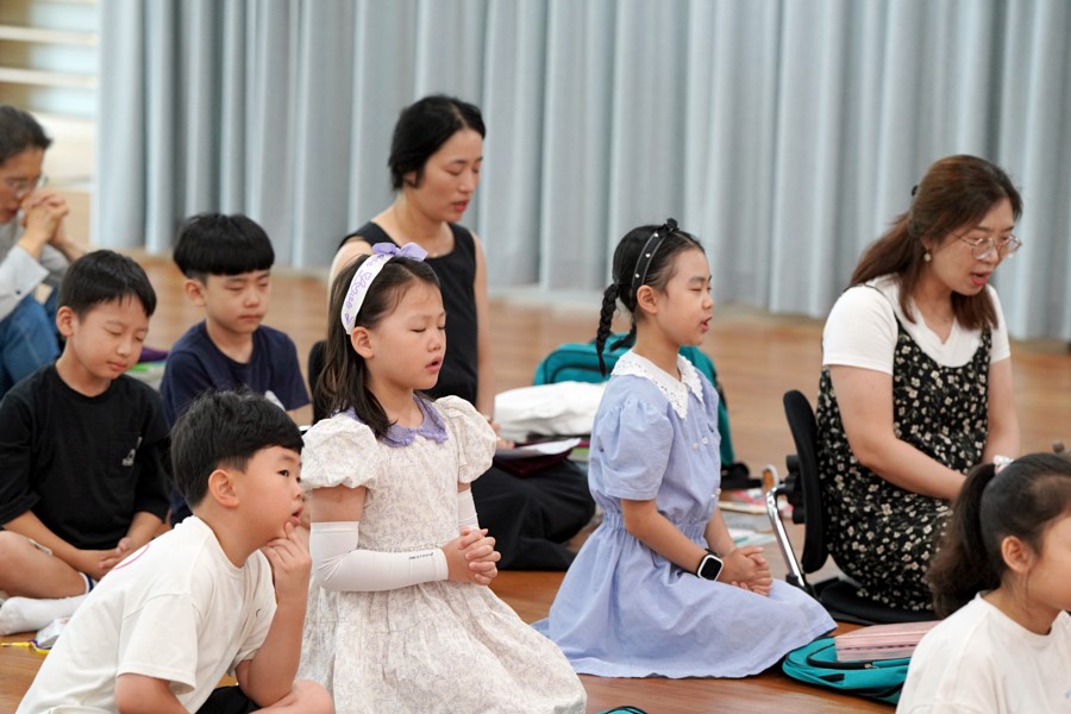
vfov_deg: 10.1
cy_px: 357
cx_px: 536
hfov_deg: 15.1
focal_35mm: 136
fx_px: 4046
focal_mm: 136
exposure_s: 1/160
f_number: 4
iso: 1600
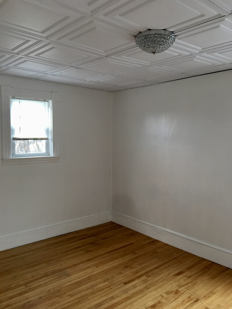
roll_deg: +0.0
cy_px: 154
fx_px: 259
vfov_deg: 61.7
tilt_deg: -2.6
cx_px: 116
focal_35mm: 29
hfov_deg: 48.2
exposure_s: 1/15
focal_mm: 4.15
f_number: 2.2
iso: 50
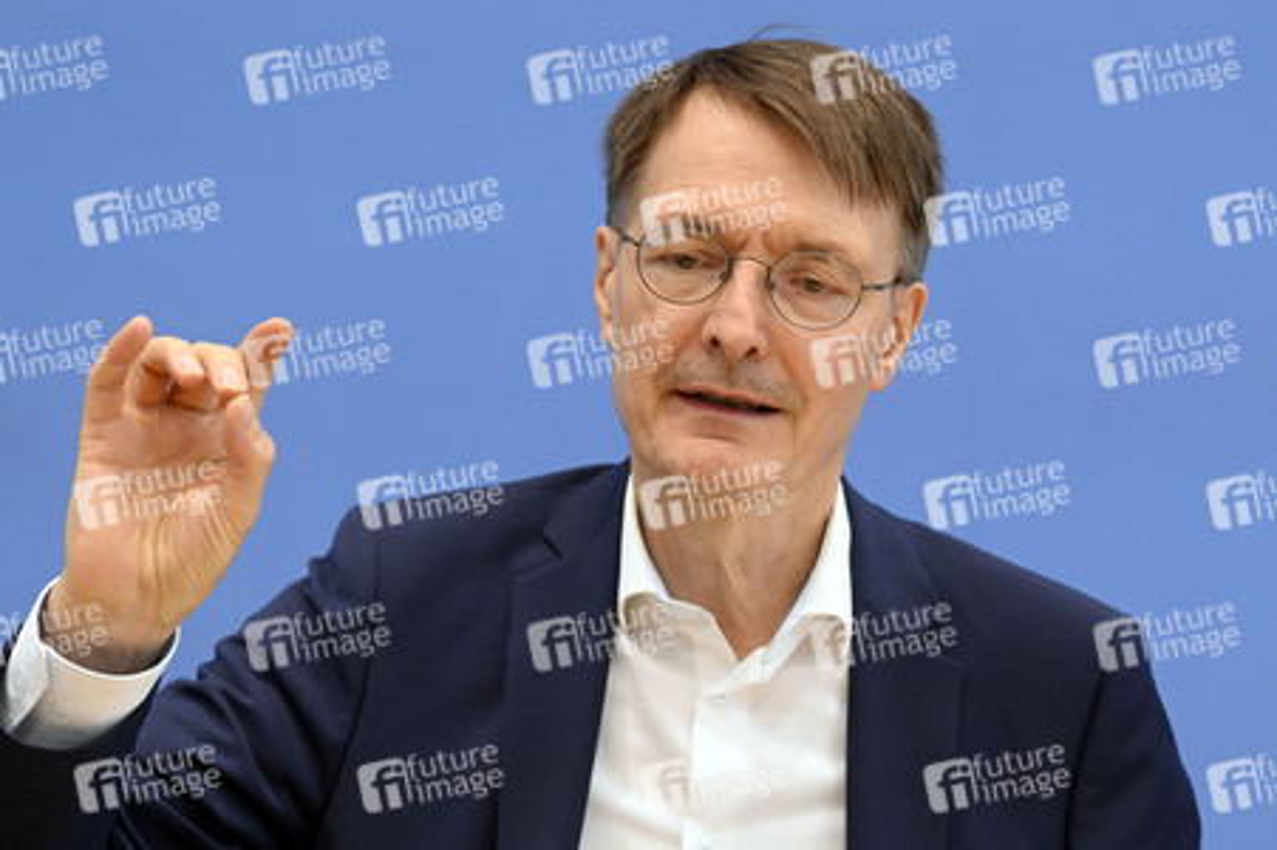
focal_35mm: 125
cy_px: 425
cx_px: 638
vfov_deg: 11.0
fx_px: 4431
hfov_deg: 16.4
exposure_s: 1/640
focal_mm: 125
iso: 5000
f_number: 5.6
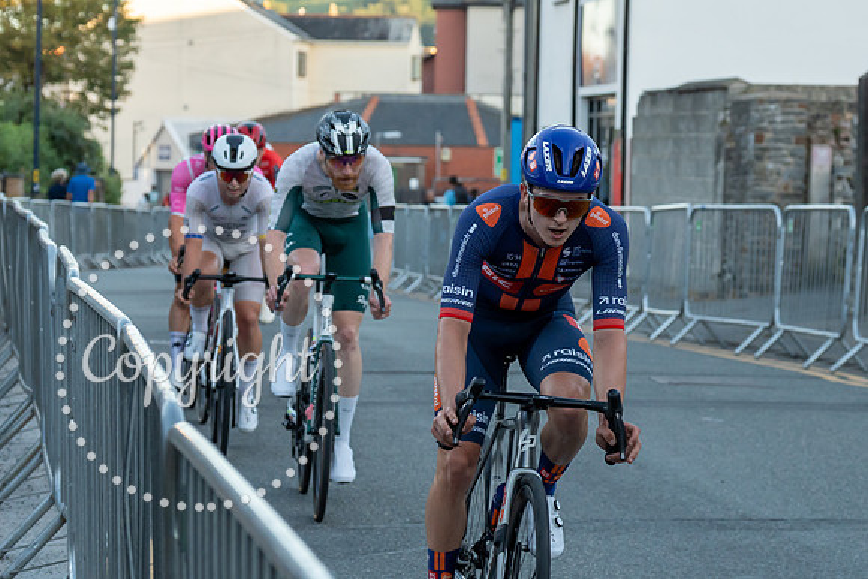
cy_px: 252
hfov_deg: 14.8
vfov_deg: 9.9
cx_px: 528
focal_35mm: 138
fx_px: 3335
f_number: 4.5
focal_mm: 70
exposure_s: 1/800
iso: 800
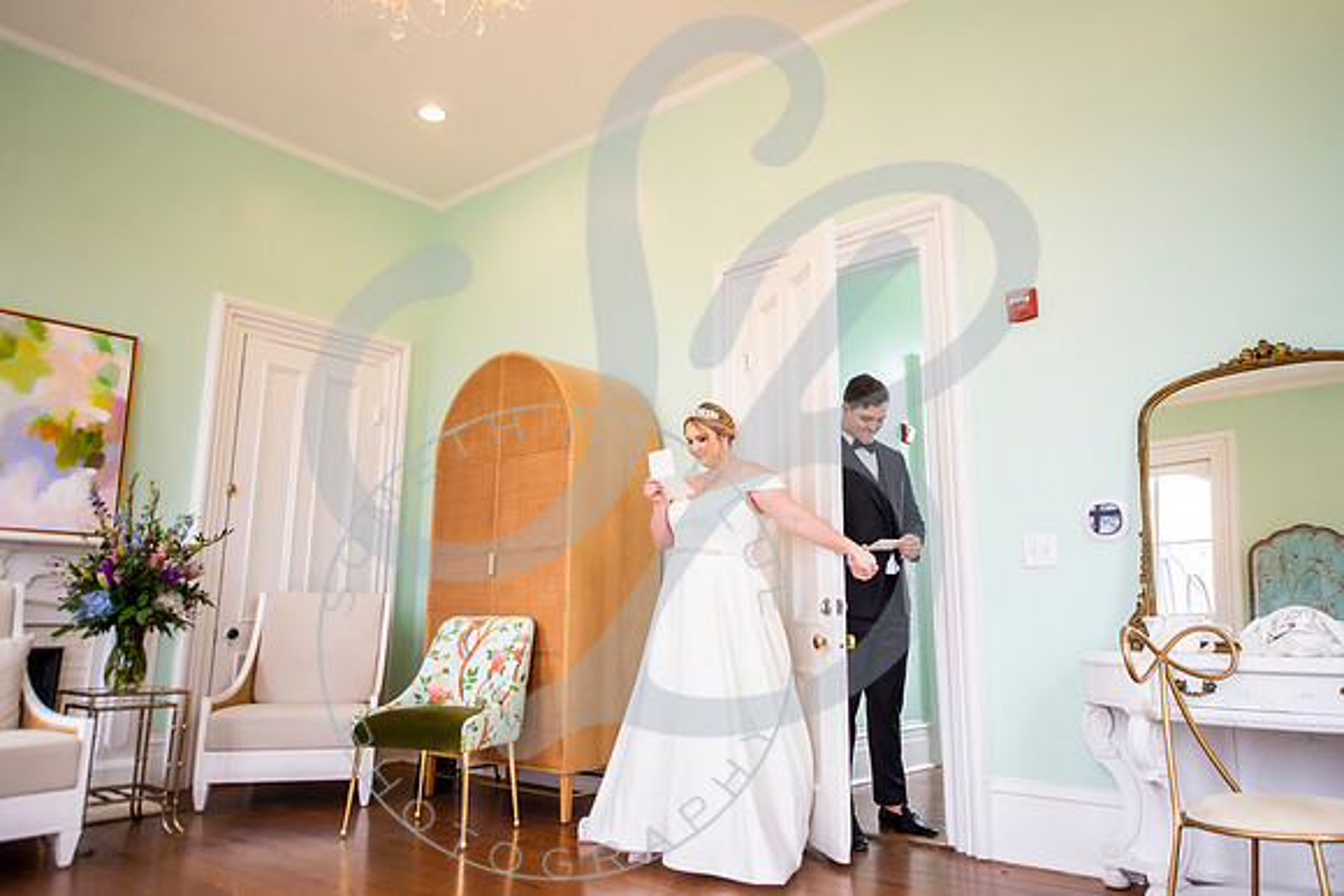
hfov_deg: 71.3
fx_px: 936
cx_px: 689
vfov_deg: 51.2
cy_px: 447
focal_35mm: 25
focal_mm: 24
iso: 500
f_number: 2.8
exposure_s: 1/200
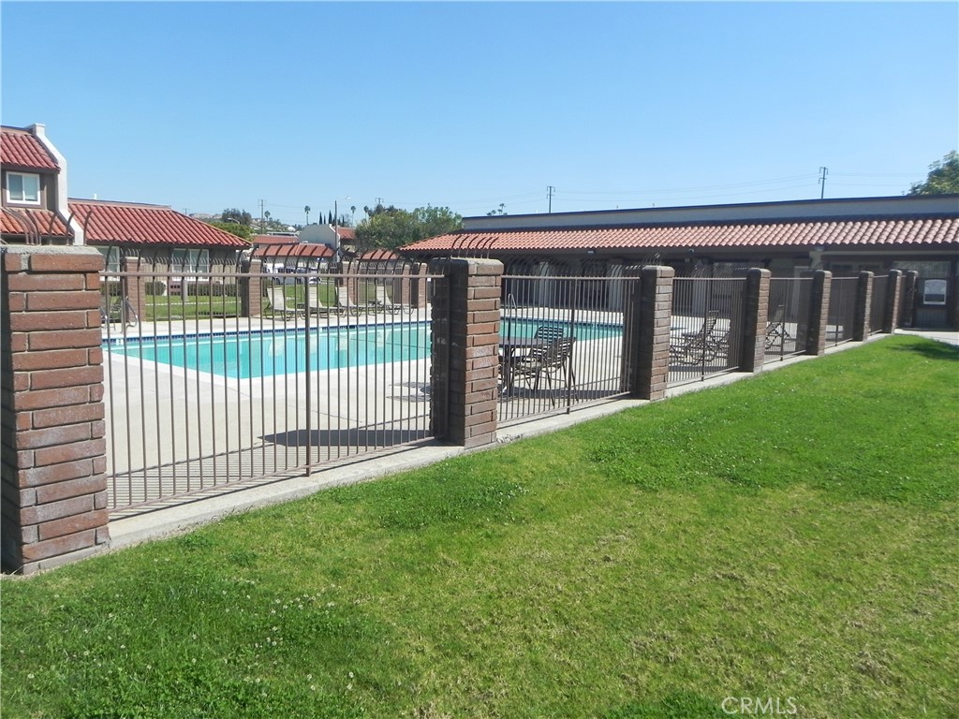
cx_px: 480
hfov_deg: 67.3
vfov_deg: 53.1
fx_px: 720
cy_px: 360
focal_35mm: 26
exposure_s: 1/409
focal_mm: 4.6
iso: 160
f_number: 7.1
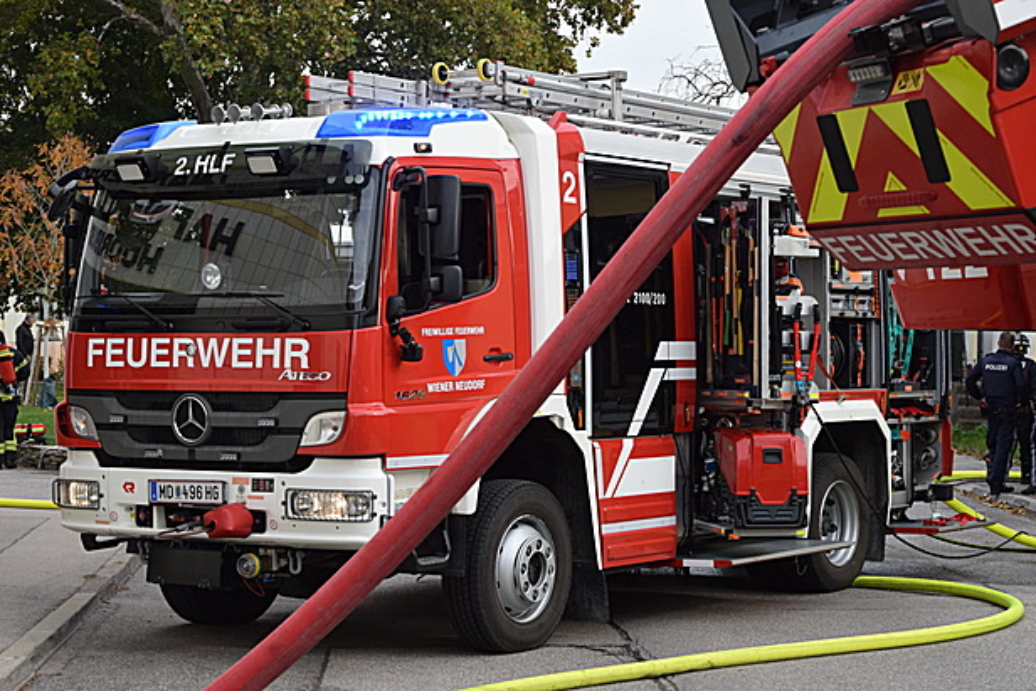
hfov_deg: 27.0
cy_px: 346
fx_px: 2159
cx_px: 518
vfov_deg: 18.2
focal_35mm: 75
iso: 800
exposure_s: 1/500
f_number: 11
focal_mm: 50
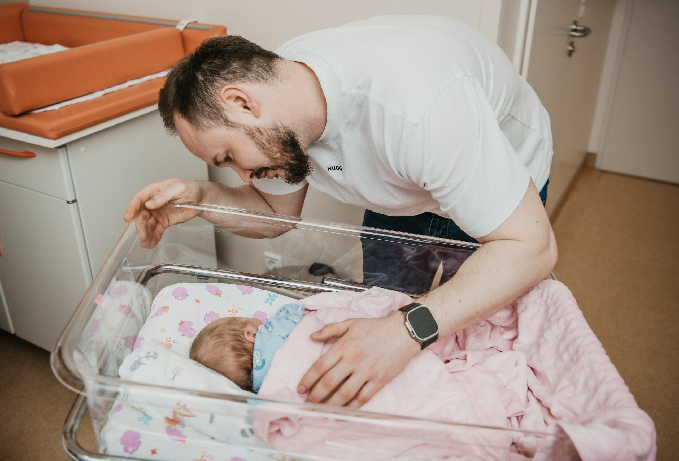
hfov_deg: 54.2
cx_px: 319
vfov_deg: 38.4
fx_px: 662
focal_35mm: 35
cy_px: 227
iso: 125
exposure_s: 1/160
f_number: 3.2
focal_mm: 31
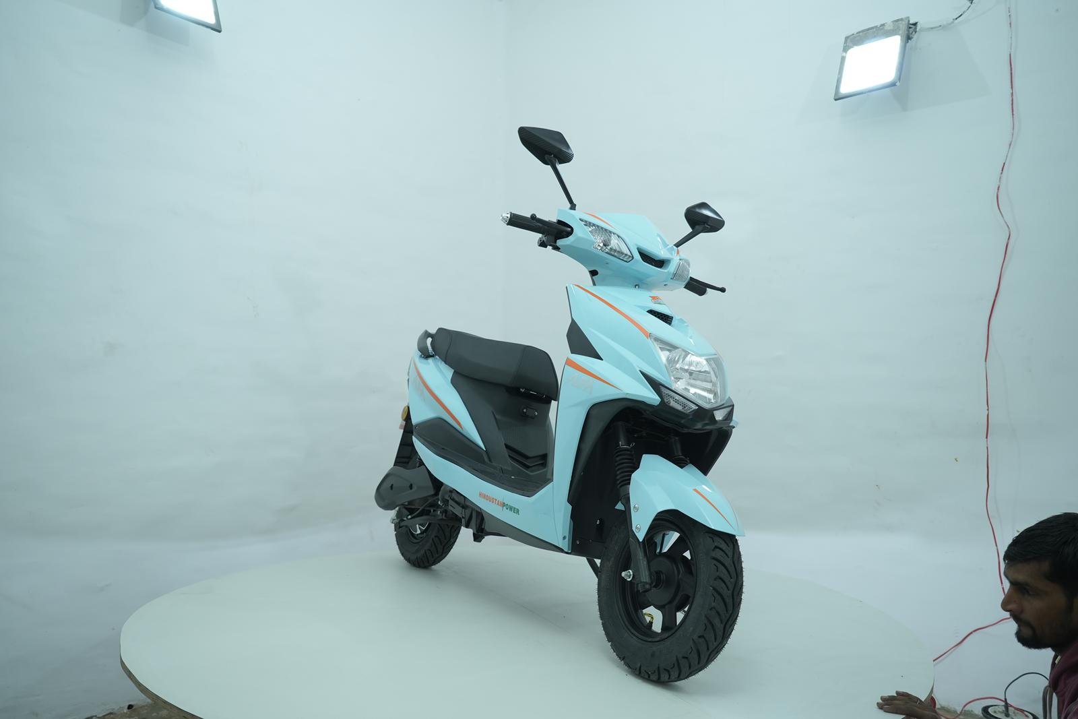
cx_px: 539
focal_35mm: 30
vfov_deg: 43.6
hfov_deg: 61.9
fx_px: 898
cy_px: 360
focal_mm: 30
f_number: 4
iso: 500
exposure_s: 1/100
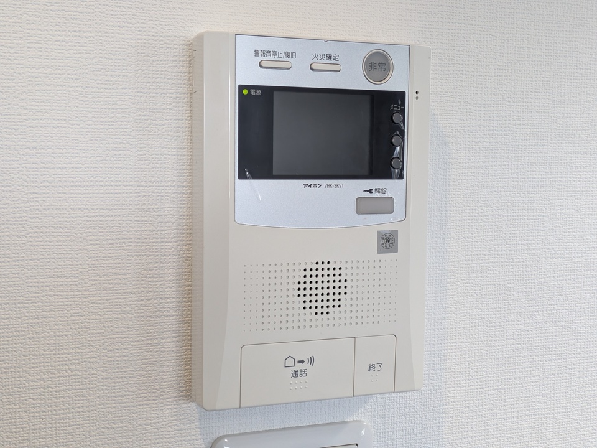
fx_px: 880
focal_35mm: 51
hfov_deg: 37.5
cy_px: 224
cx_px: 298
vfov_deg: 28.6
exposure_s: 1/60
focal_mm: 5.43
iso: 73
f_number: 1.89
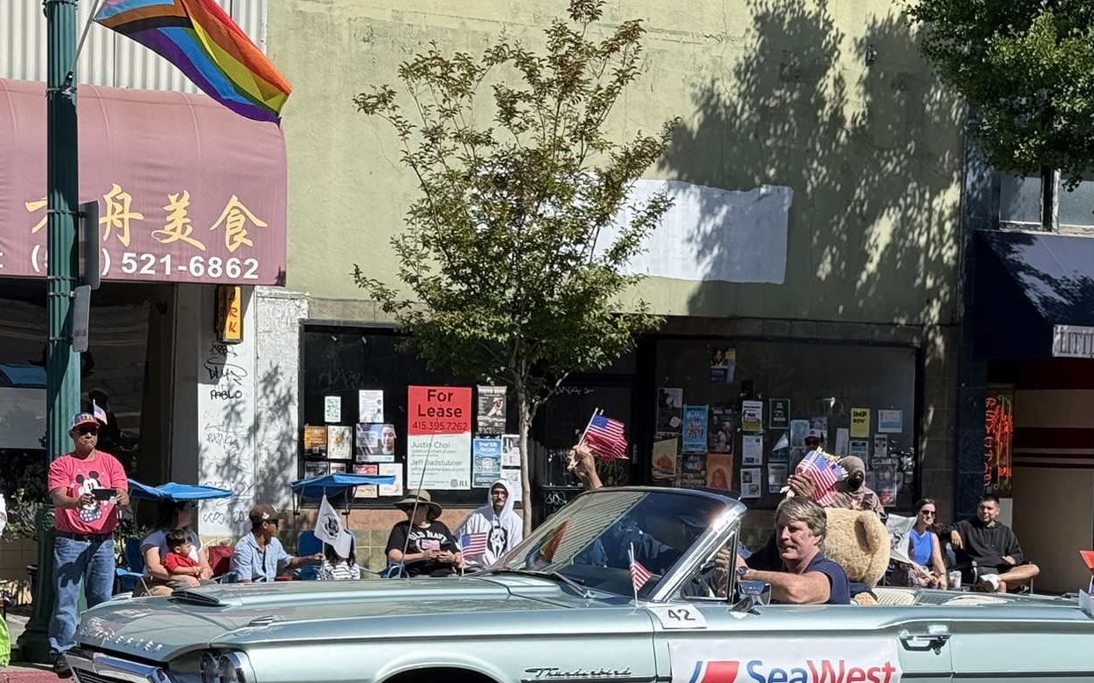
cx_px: 674
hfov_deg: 24.6
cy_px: 580
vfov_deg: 15.4
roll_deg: -1.2
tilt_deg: -2.9
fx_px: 2504
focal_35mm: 84
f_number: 1.78
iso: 64
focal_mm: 6.76
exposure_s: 1/4587
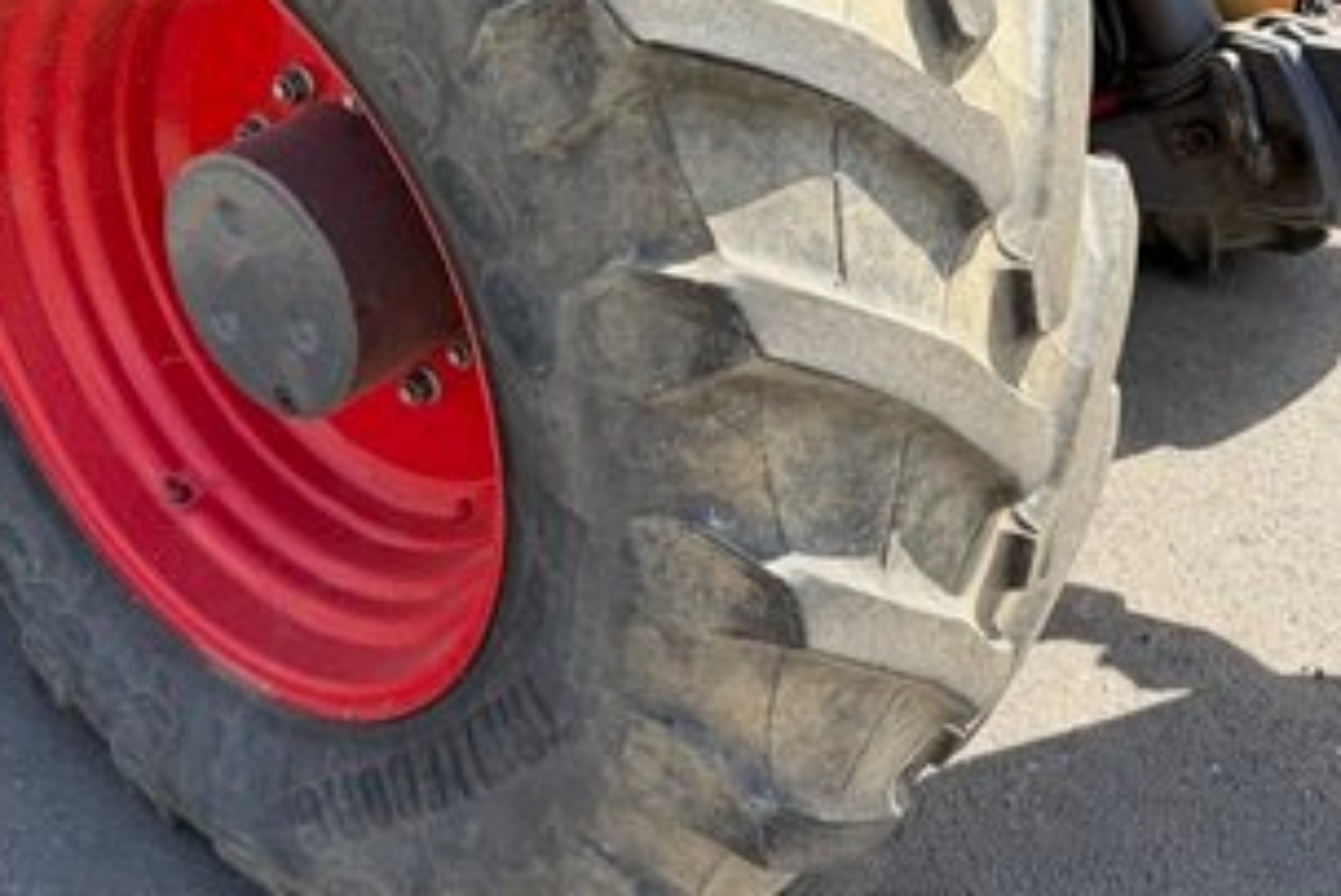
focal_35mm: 41
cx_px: 547
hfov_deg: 47.2
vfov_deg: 32.0
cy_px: 205
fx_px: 1528
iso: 80
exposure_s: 1/1410
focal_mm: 6.76
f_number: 1.78
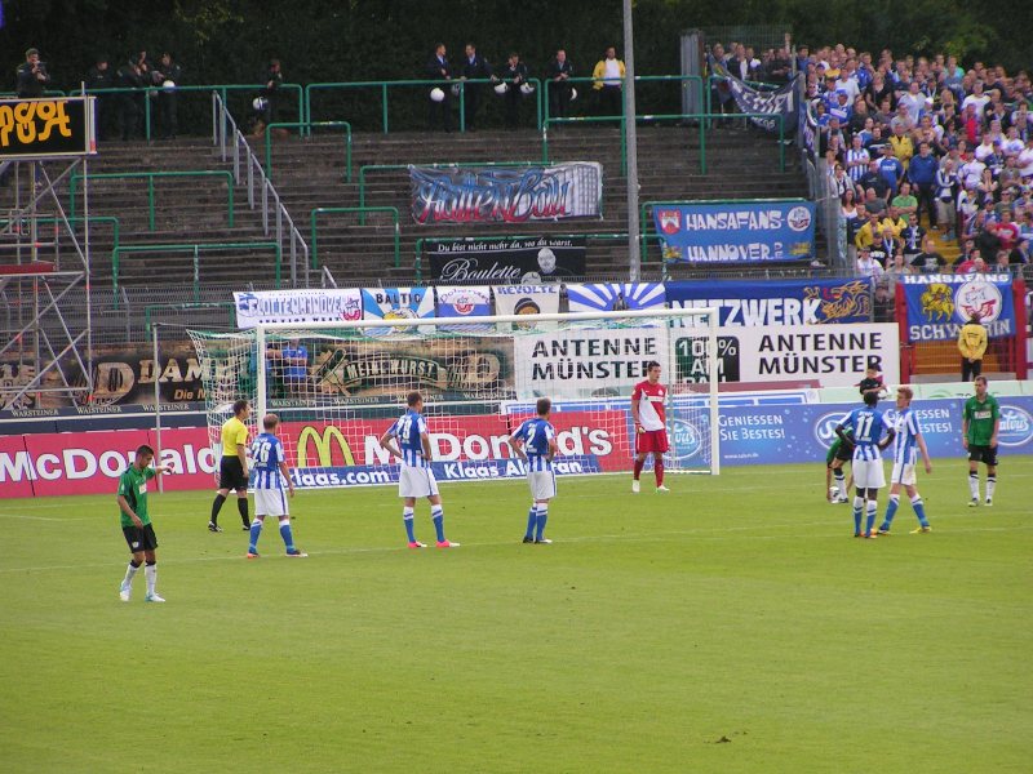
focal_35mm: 259
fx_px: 7729
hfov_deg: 7.6
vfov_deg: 5.7
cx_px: 516
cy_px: 387
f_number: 3.5
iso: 125
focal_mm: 39.6
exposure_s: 1/320
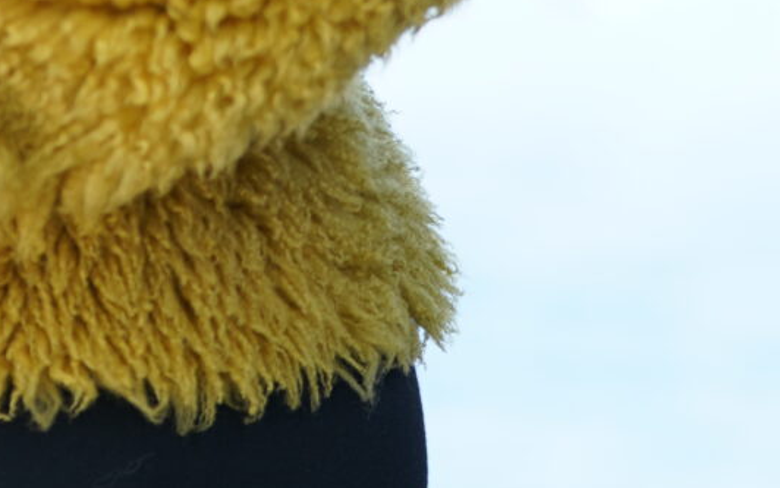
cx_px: -361
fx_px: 8655
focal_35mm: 407
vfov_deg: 3.2
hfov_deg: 5.1
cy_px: -747
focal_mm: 83
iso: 160
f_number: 2.8
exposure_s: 1/250
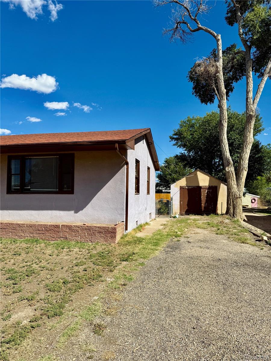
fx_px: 251
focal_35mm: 24
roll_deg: -1.7
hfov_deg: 56.8
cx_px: 136
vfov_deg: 71.6
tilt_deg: +4.7
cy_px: 180
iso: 80
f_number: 1.78
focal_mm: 6.76
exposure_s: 1/5714
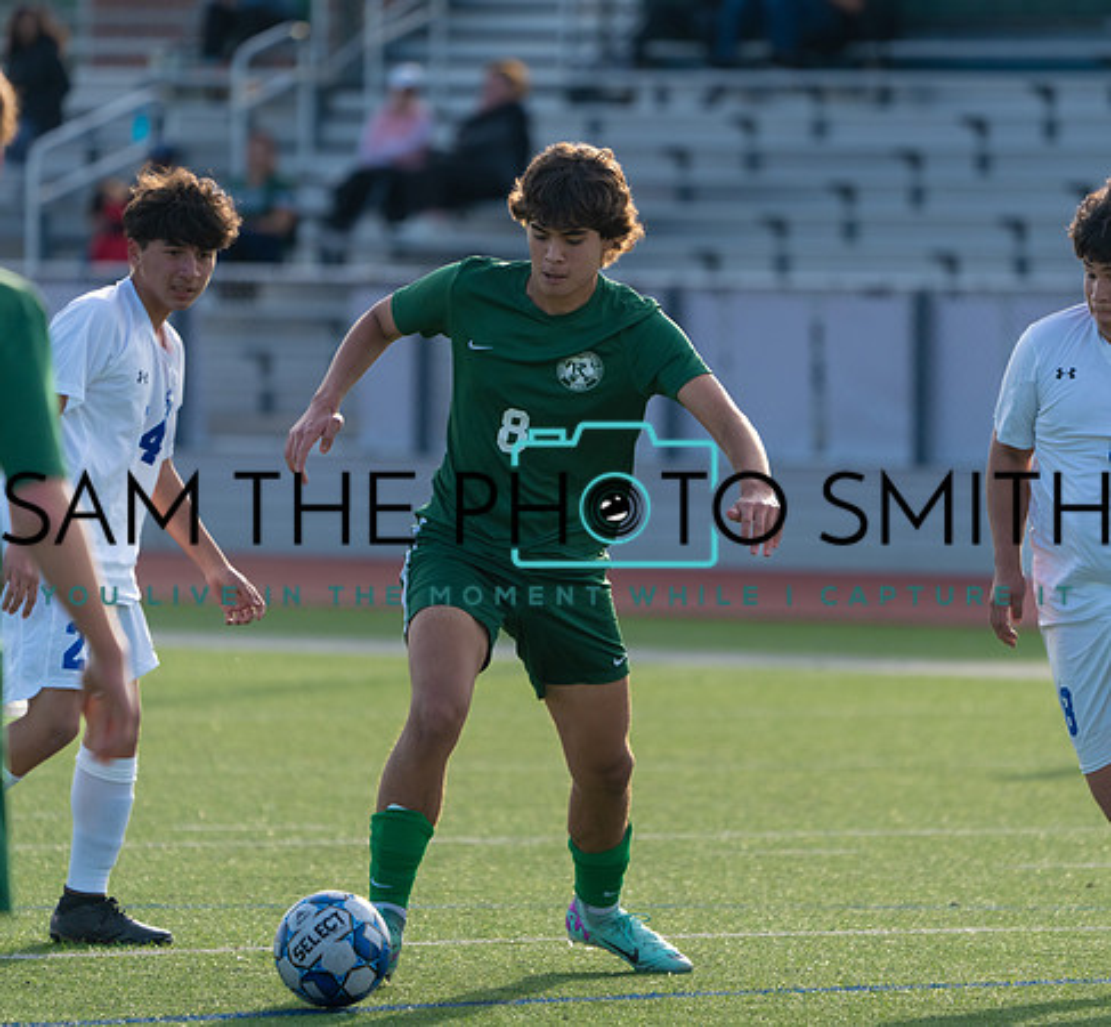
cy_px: 515
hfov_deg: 4.4
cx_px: 650
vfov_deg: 4.0
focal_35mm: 416
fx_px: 14539
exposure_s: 1/1250
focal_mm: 339
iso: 500
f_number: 5.6
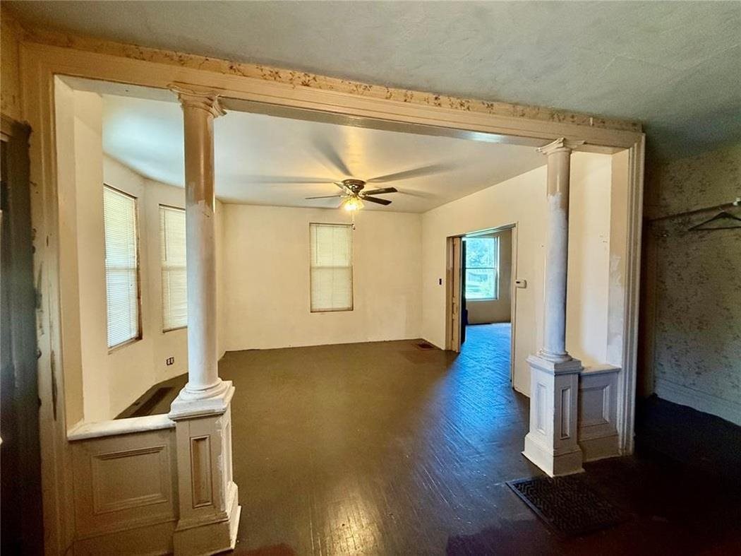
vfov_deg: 85.7
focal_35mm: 14
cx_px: 370
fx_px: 300
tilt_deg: -3.1
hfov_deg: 102.1
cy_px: 278
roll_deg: +0.5
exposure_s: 1/120
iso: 500
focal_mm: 2.22
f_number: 2.2
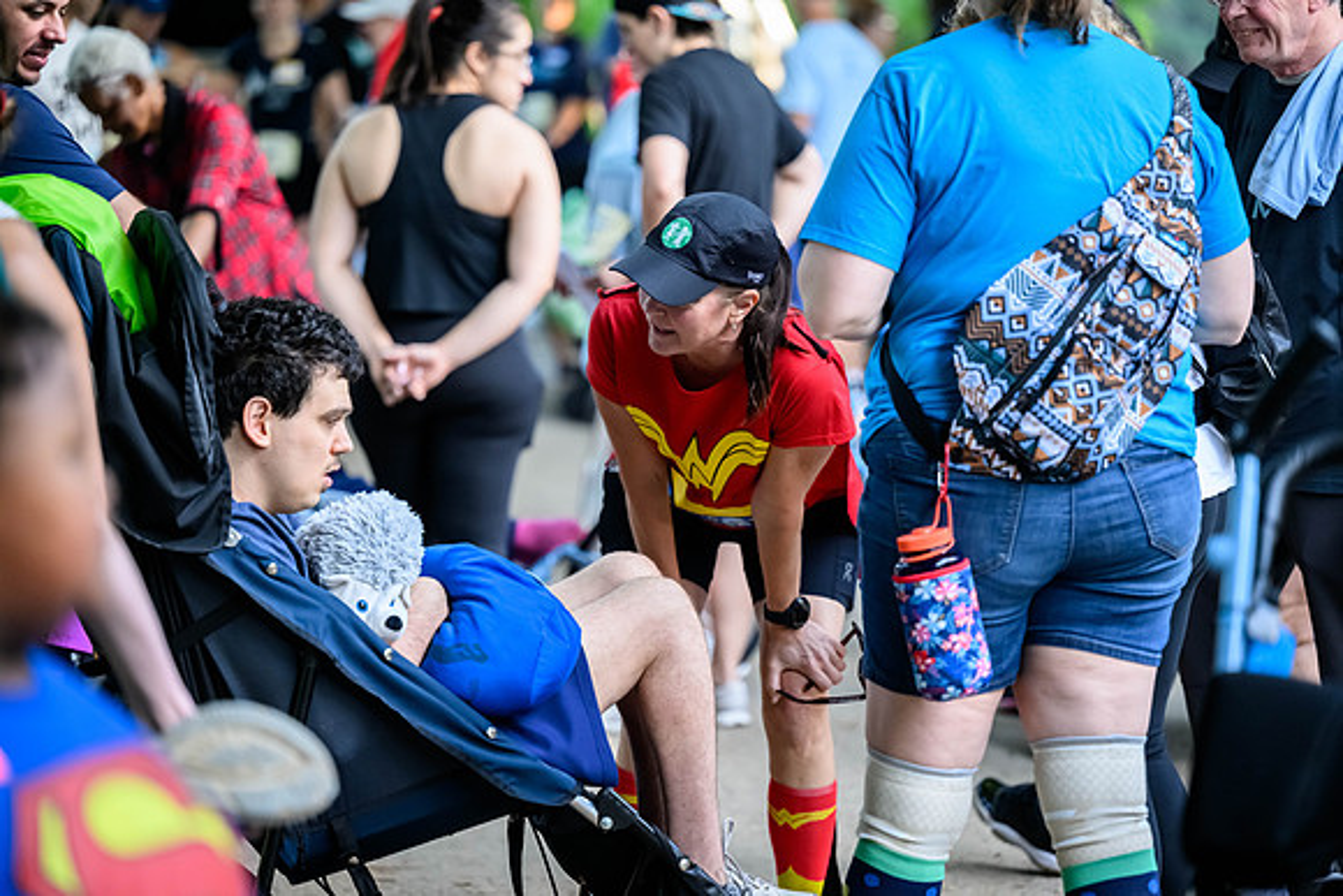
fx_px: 5037
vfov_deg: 10.2
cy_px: 448
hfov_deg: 15.2
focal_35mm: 135
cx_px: 672
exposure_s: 1/800
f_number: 2.8
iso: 3600
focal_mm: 135
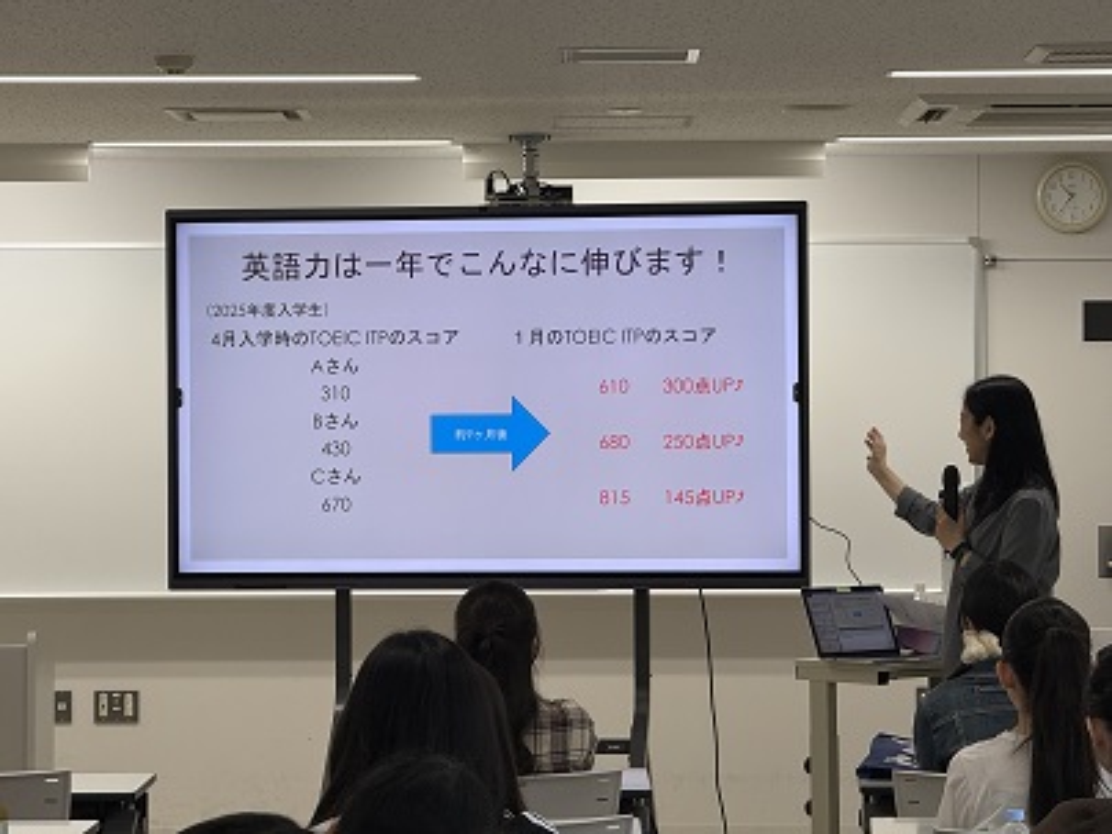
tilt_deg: +0.8
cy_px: 417
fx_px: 3855
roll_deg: +0.1
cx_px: 556
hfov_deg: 16.4
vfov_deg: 12.3
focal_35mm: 120
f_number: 2.8
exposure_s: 1/99
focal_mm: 15.66
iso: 80
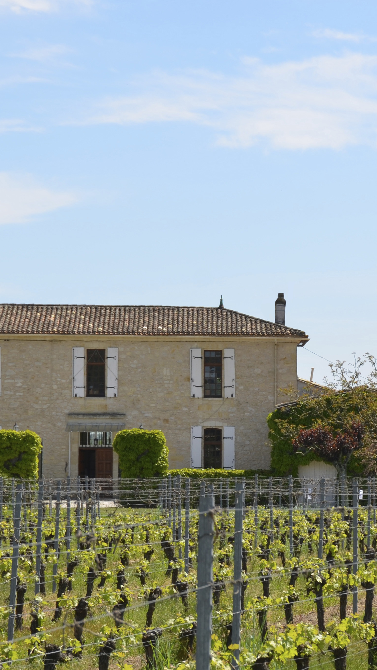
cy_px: 385
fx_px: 2807
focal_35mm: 158
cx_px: 416
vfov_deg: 13.6
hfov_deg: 7.6
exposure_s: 1/250
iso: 100
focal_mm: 56
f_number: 9
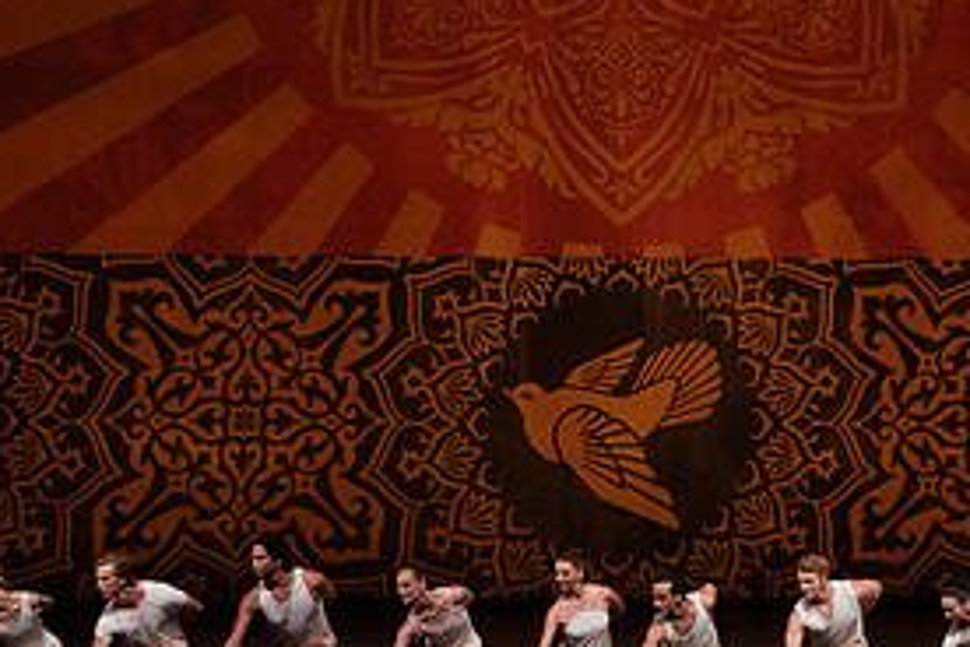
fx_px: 5658
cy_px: 244
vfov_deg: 6.5
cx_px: 780
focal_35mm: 210
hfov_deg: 9.8
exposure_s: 1/400
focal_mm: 100
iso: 6400
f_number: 8
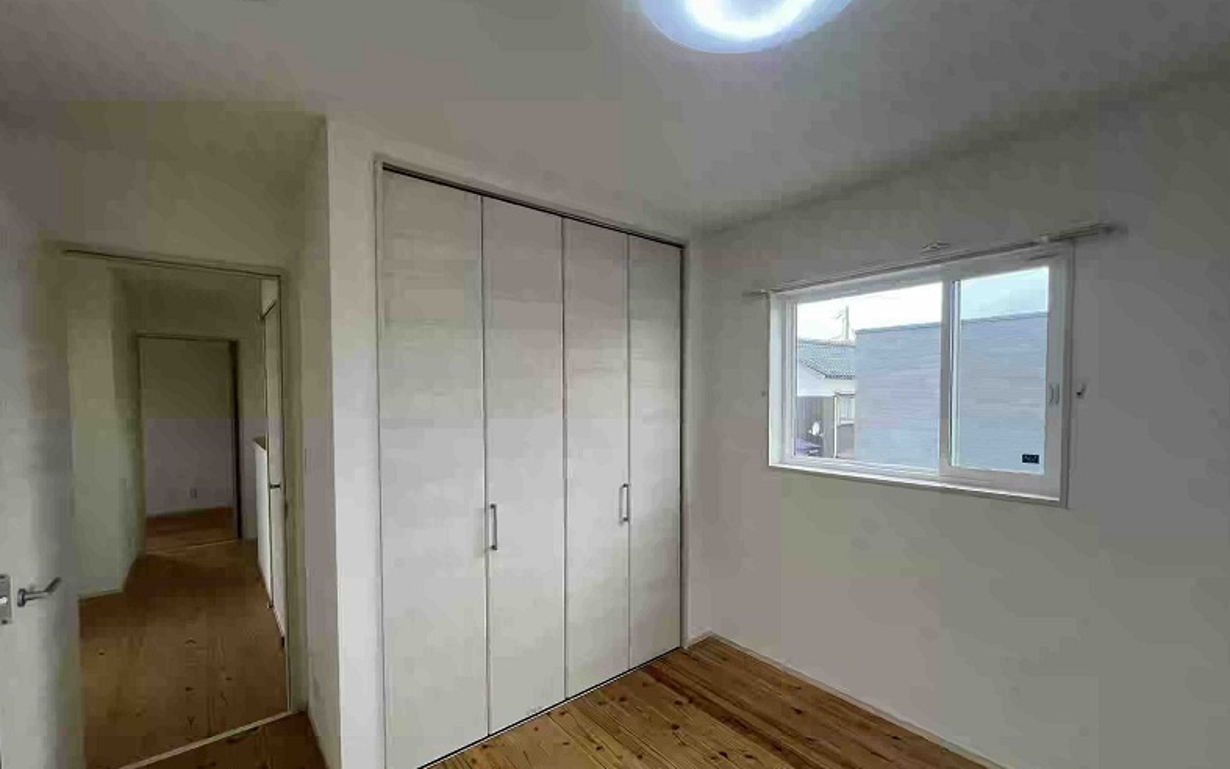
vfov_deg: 78.5
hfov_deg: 105.3
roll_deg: -0.1
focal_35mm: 14
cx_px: 613
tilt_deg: -1.8
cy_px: 411
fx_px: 469
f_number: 1.8
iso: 32
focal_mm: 1.57
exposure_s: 1/100
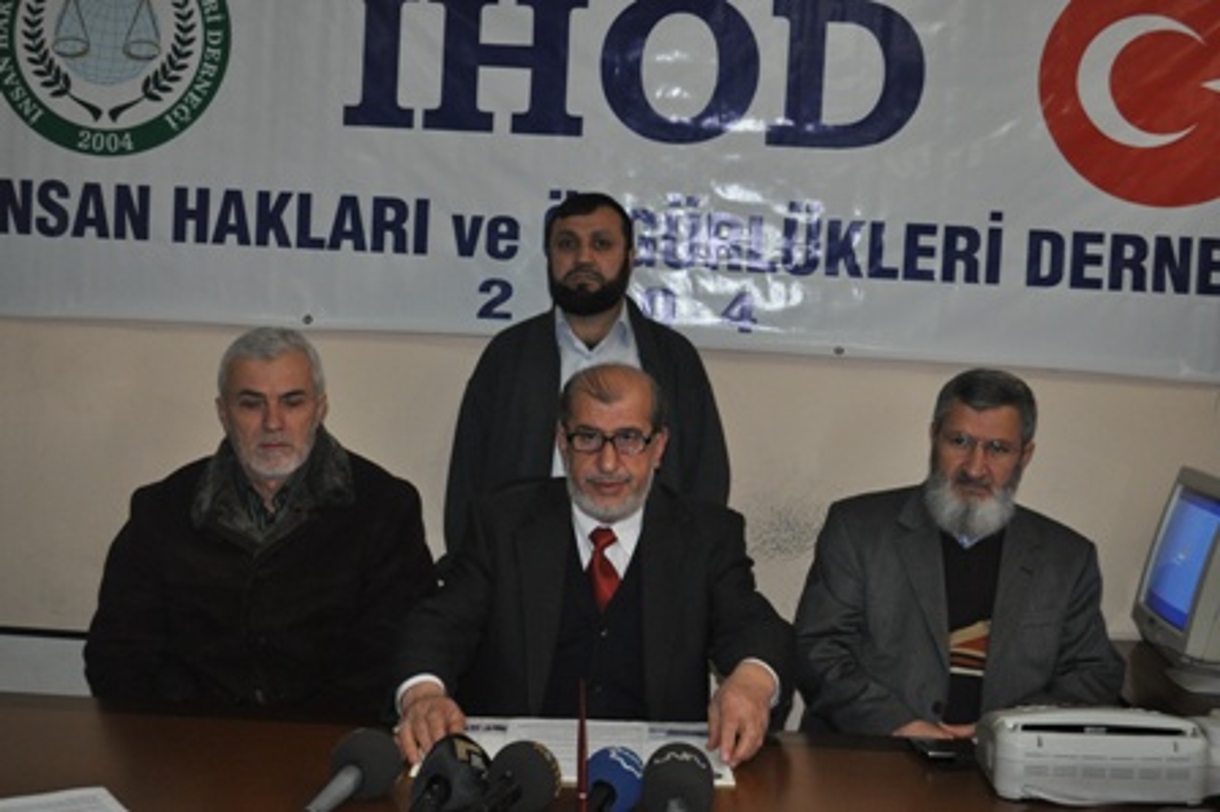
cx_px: 610
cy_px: 406
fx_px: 1625
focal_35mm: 48
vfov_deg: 28.0
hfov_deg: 41.1
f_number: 4.8
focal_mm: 32
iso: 800
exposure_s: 1/60
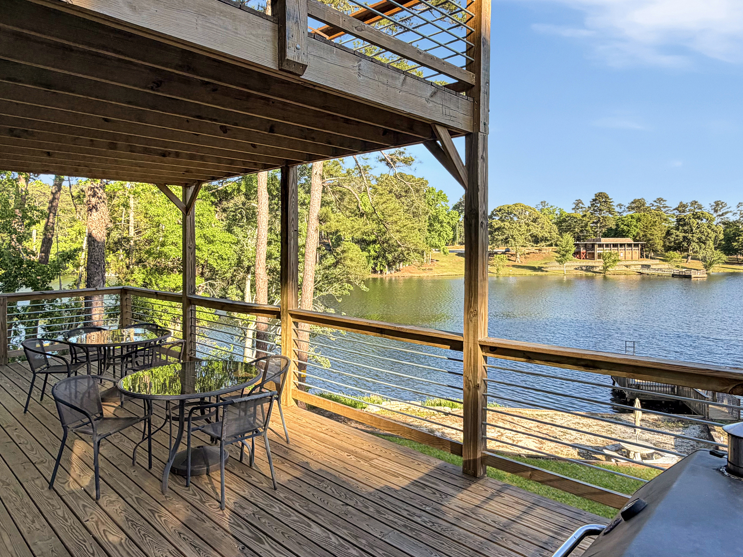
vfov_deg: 61.8
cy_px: 374
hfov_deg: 78.9
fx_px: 451
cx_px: 387
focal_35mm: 21
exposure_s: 1/502
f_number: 2.2
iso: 50
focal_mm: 2.22
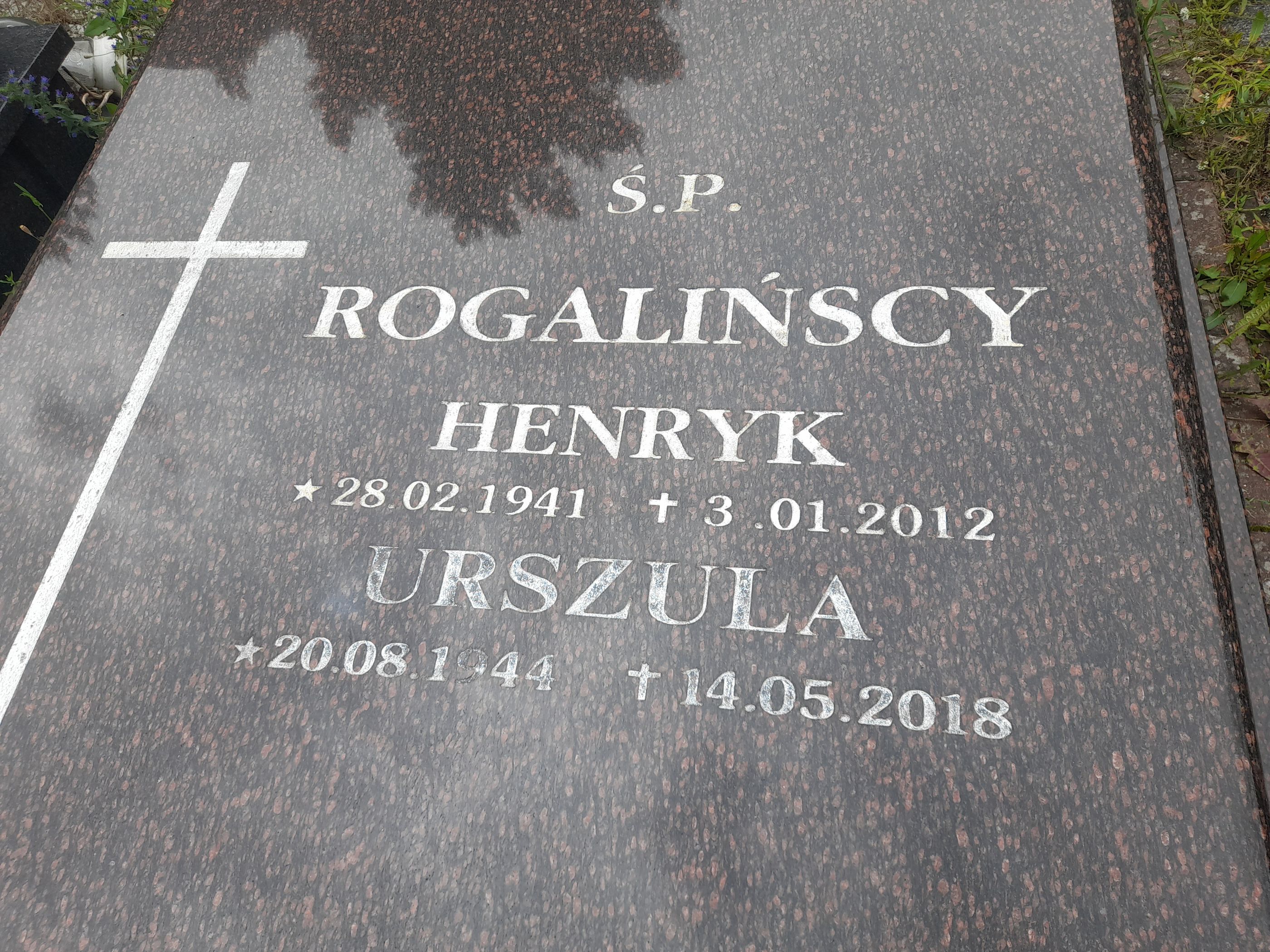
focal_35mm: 25
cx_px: 635
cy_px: 476
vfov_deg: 54.9
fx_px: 917
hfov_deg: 69.4
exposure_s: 1/390
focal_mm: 4.6
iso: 20
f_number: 2
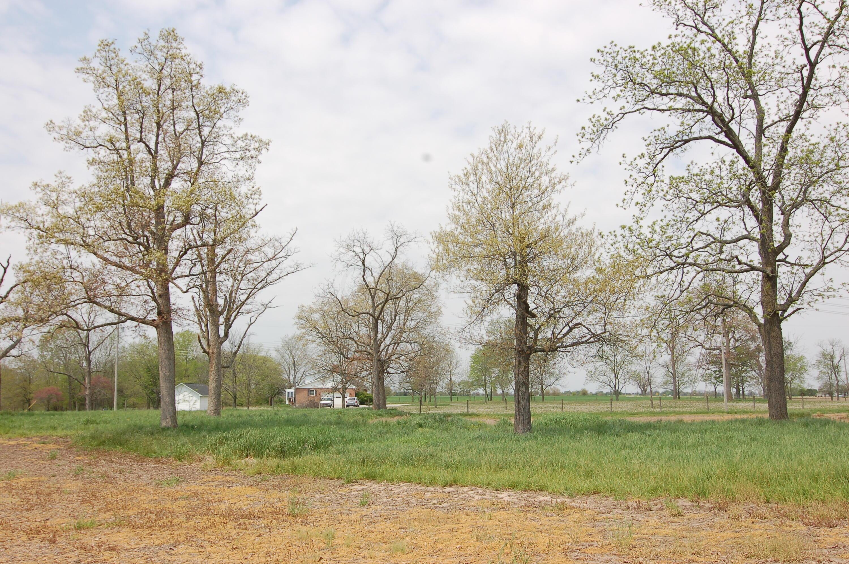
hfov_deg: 53.2
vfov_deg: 36.8
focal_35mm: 36
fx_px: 848
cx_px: 424
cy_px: 282
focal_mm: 24
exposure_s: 1/320
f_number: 10
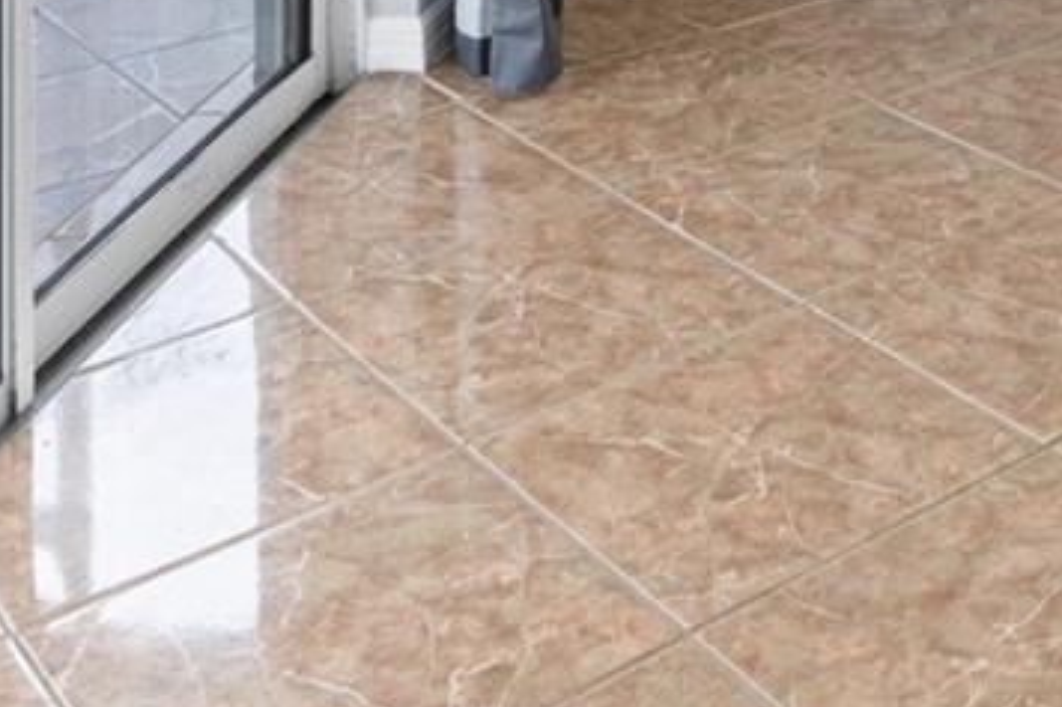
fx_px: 2123
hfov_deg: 26.0
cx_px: 1160
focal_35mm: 72
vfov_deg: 15.0
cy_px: -746
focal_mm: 16
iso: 200
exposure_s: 1/20
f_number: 8
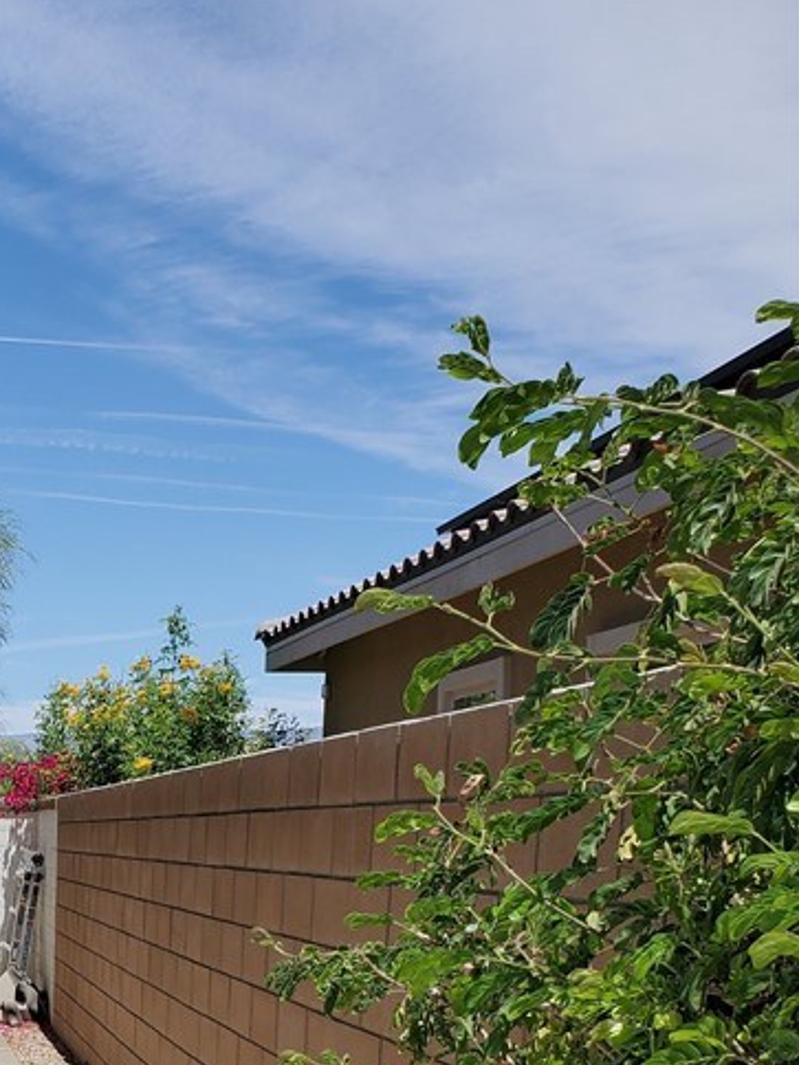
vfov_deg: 31.9
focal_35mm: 55
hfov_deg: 25.0
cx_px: -44
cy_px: 1096
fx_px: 1693
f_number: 2.4
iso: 50
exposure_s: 1/2628
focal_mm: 4.3
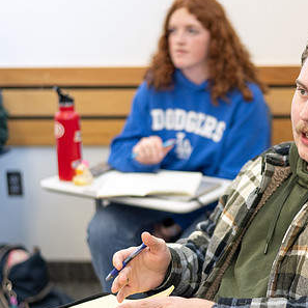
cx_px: 209
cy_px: 197
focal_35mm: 83
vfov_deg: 20.8
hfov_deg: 20.8
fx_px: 836
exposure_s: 1/200
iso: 800
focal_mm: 50
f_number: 1.8
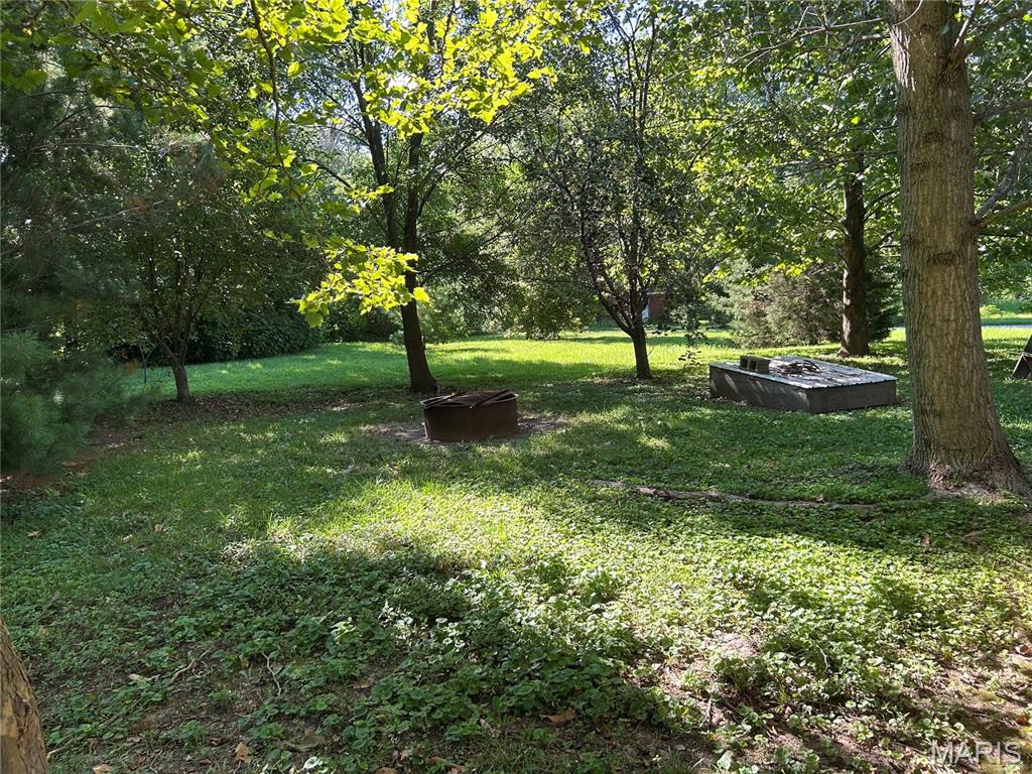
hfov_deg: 67.3
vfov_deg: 53.1
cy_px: 387
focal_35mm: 26
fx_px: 775
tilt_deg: -5.8
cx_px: 516
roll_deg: +3.4
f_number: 1.5
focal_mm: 5.7
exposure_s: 1/320
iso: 50
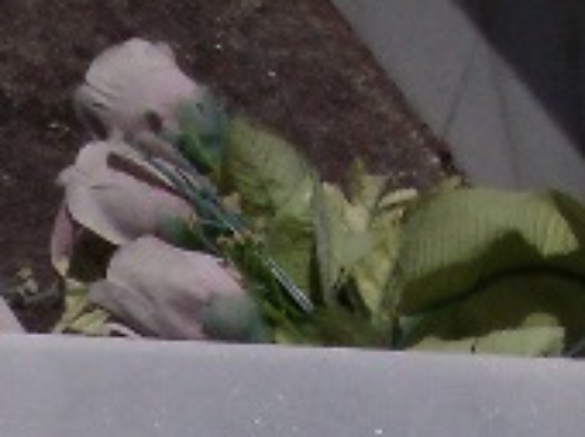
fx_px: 9079
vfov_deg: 2.7
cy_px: 1019
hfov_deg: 3.7
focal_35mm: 538
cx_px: -244
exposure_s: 1/1000
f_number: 8
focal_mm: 24
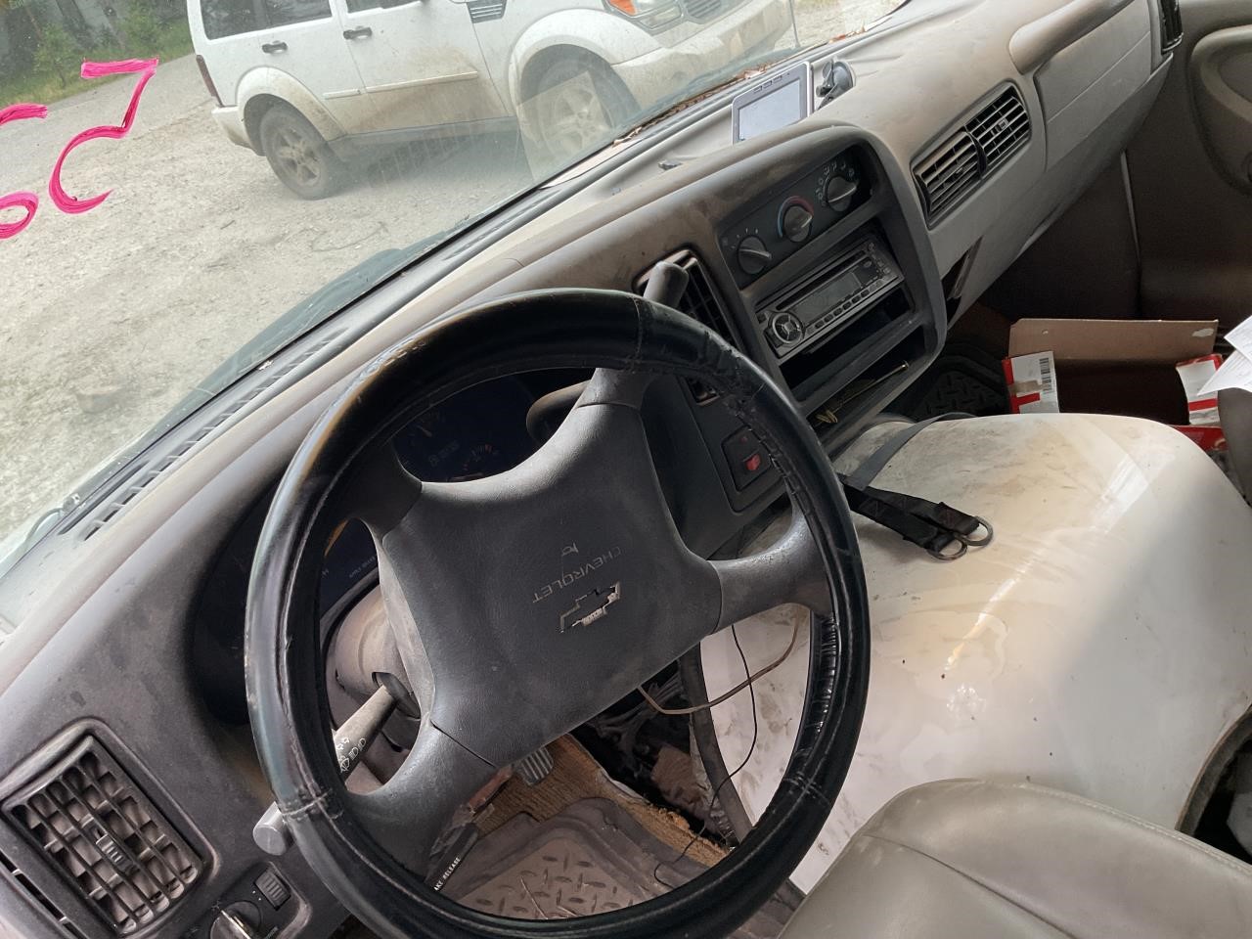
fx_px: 1049
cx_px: 626
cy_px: 470
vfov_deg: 48.2
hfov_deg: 61.7
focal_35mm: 29
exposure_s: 1/60
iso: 40
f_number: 1.8
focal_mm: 3
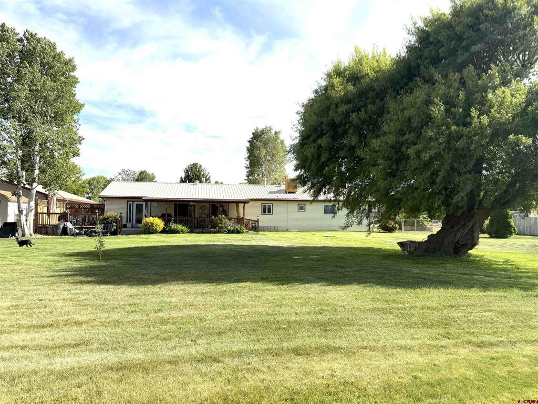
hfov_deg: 71.6
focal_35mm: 24
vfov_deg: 56.8
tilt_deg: +0.5
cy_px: 202
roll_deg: +0.2
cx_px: 269
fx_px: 373
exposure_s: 1/4975
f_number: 1.78
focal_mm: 6.76
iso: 80
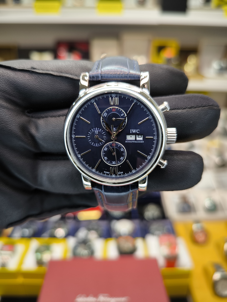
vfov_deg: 71.6
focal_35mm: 24
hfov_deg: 56.8
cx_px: 114
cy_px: 151
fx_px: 210
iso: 80
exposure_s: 1/100
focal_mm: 6.92
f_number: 1.9
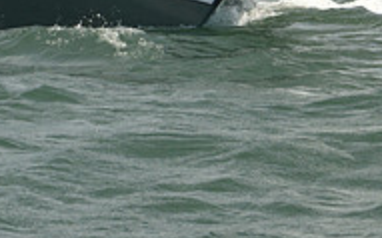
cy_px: -117
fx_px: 3058
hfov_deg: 7.1
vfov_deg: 4.4
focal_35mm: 294
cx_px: 72
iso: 320
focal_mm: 95
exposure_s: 1/800
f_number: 13
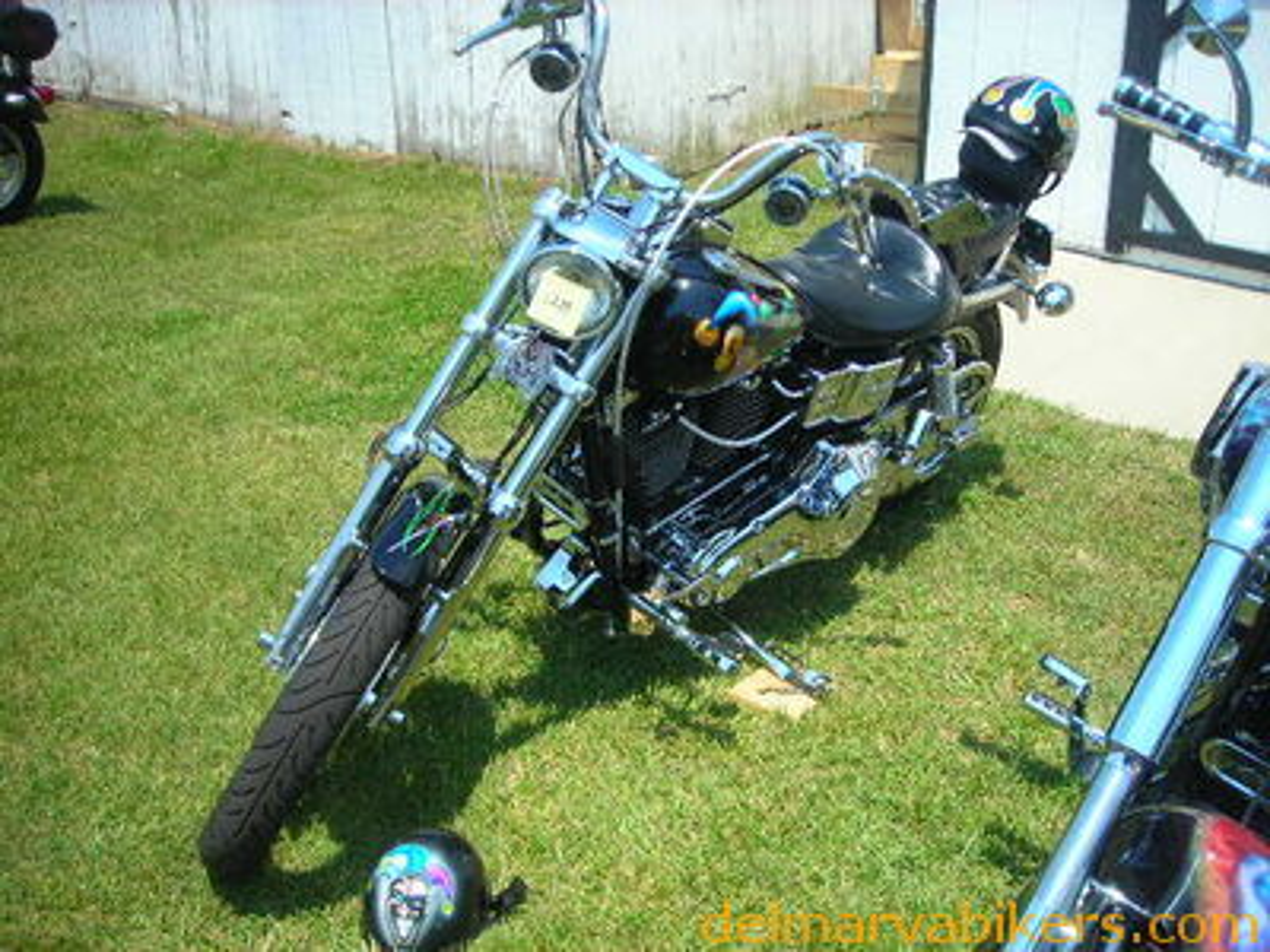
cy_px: 476
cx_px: 635
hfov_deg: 49.0
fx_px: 1394
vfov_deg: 37.7
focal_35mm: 38
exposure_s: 1/427
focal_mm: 6.3
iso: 50
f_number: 3.2
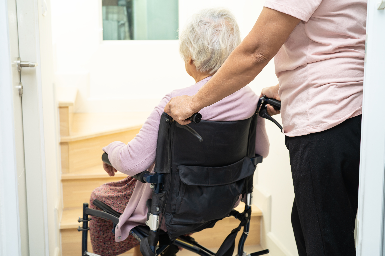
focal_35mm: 50
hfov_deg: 39.6
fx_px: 535
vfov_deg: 27.0
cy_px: 128
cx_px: 192
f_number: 4
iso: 250
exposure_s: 1/20
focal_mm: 50
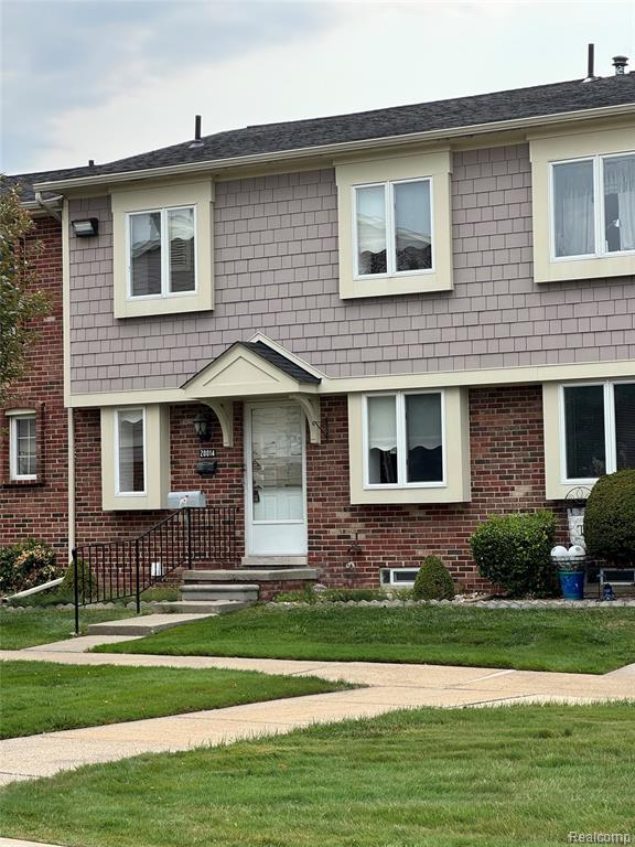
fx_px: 1883
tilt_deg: +5.6
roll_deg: +1.3
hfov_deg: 19.1
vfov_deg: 25.3
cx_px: 318
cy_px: 424
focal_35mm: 77
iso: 25
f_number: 2.8
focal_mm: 9
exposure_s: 1/457
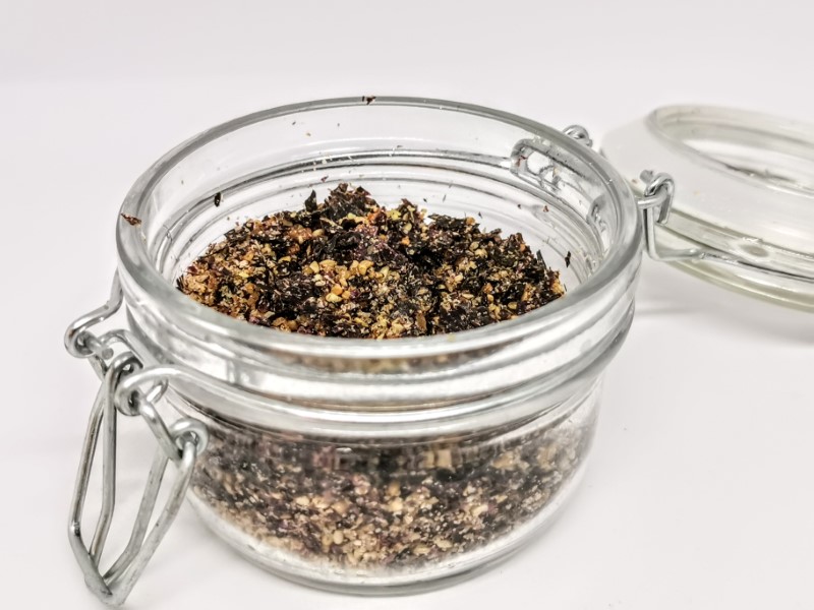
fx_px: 1082
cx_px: 407
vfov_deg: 31.5
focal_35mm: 46
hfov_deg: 41.2
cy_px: 305
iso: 200
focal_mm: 5.56
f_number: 1.6
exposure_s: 1/100
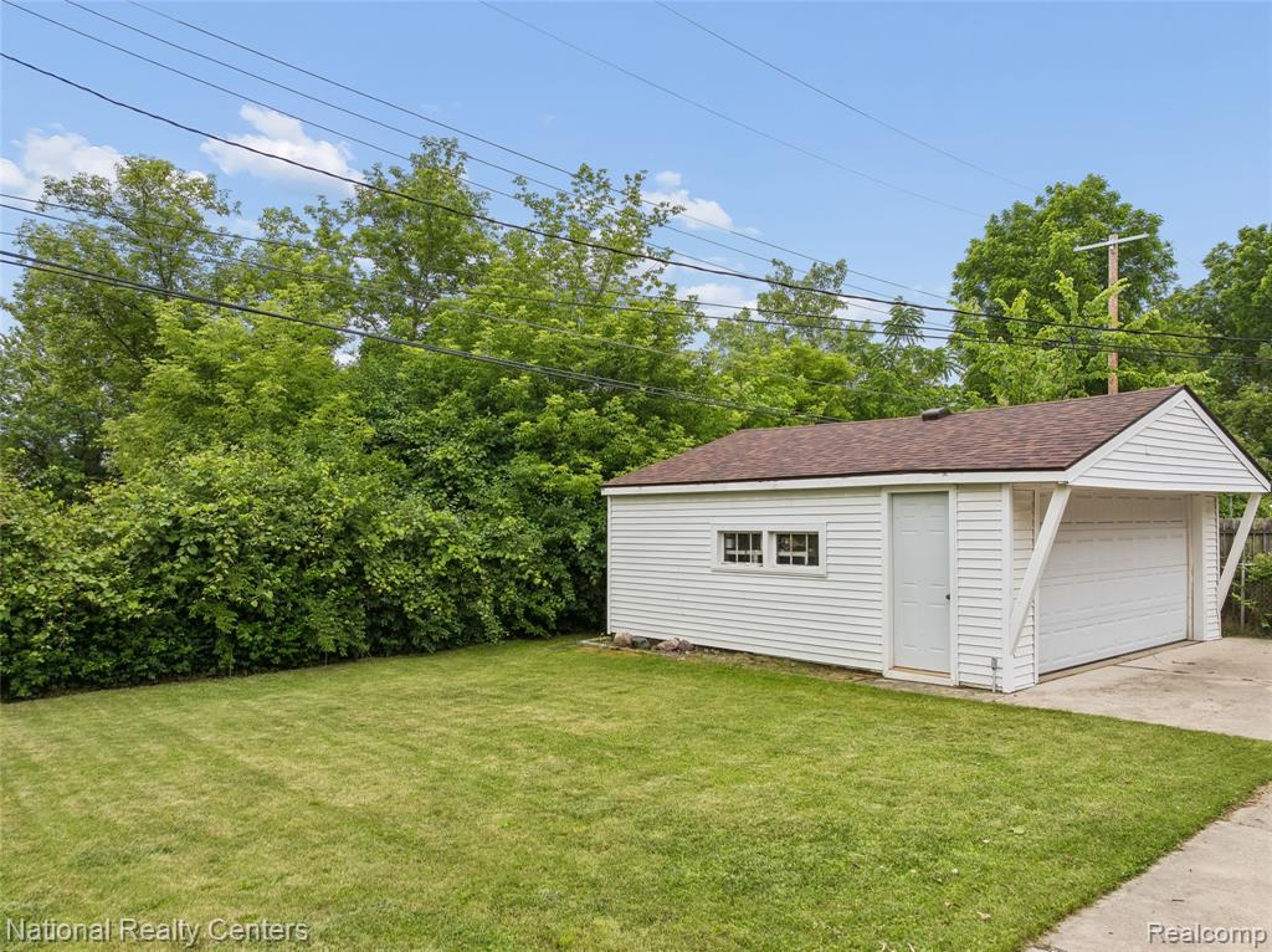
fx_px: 881
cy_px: 476
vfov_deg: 56.7
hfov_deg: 71.6
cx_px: 636
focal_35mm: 24
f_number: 2.8
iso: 120
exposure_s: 1/1600
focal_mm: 12.3
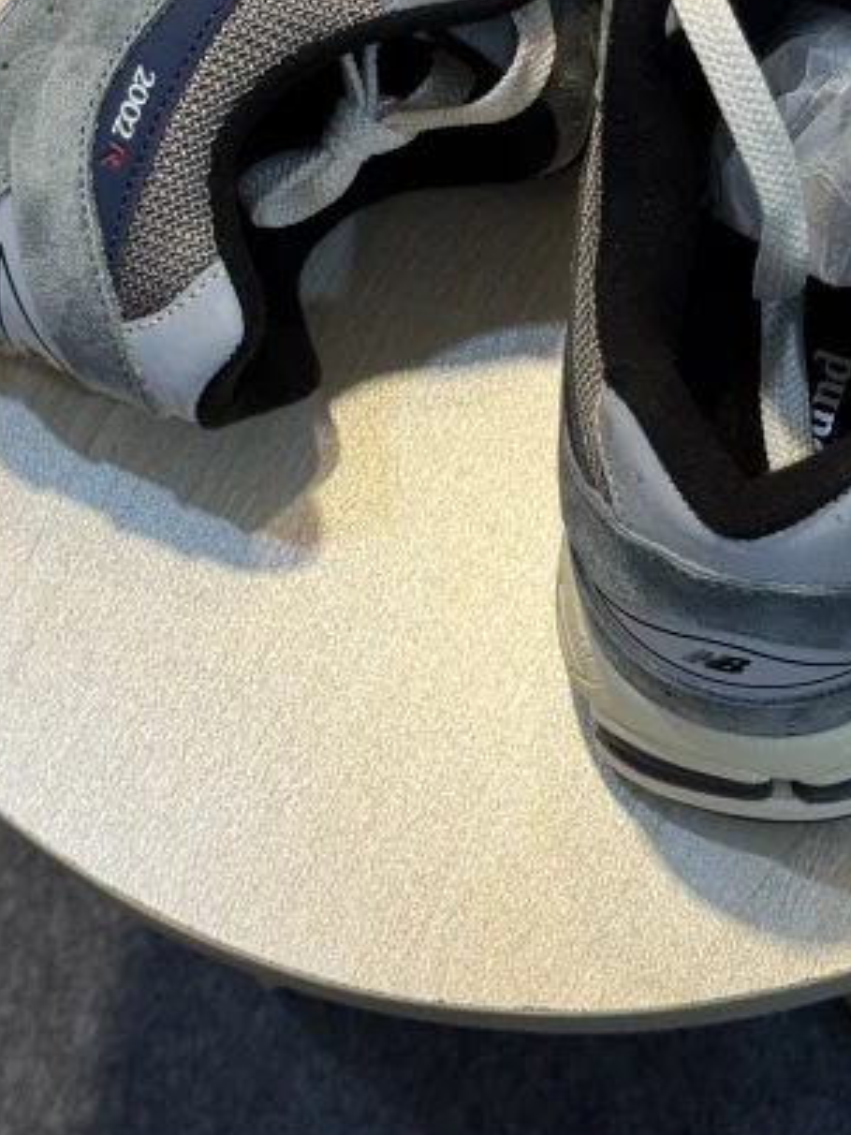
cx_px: 536
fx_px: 3114
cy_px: 135
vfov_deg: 20.3
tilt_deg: -62.1
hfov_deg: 15.5
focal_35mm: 95
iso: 64
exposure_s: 1/50
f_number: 1.78
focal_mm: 6.76
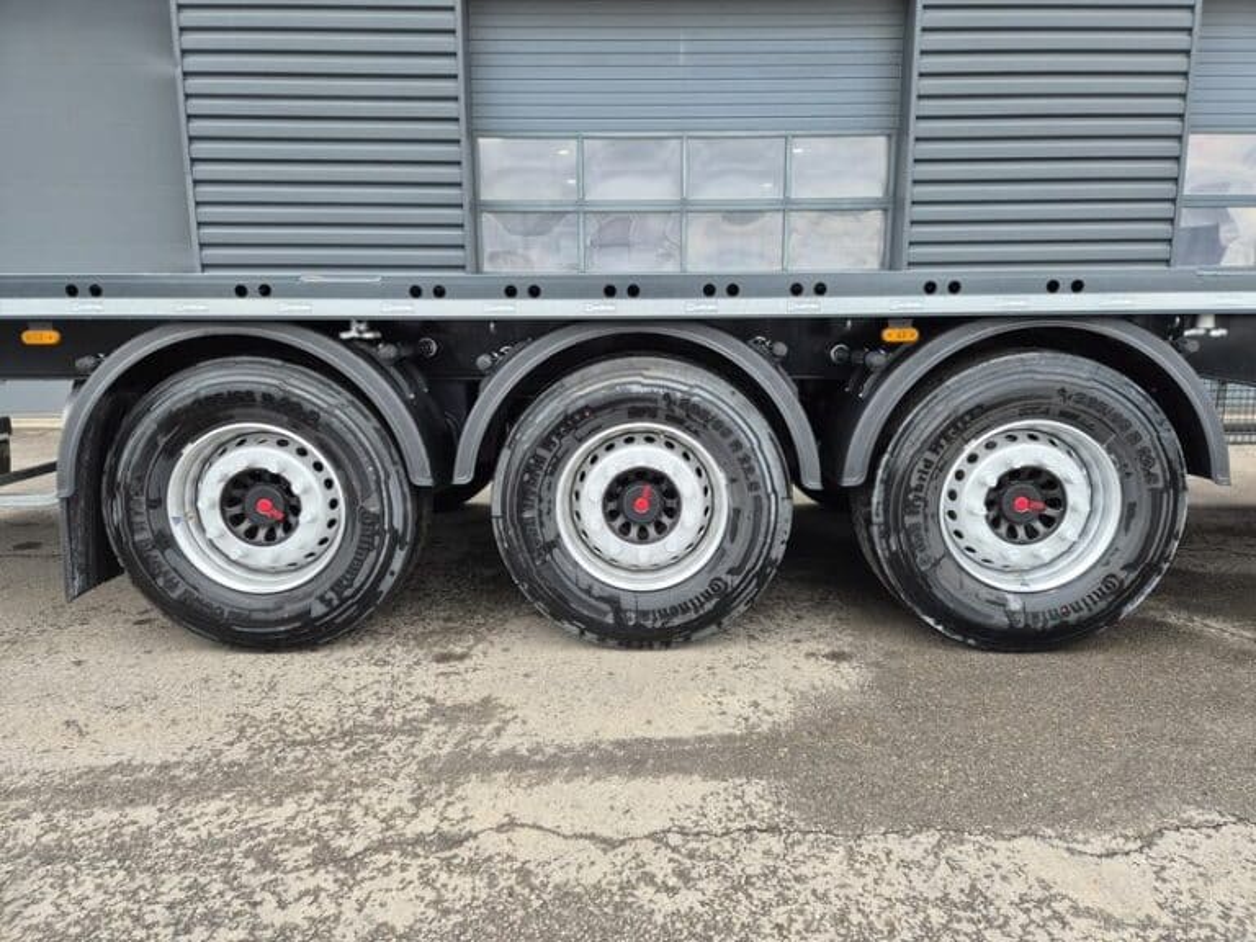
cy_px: 471
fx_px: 835
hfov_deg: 73.9
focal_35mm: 23
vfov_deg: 58.9
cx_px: 628
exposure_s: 1/223
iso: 25
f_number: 1.8
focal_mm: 5.4
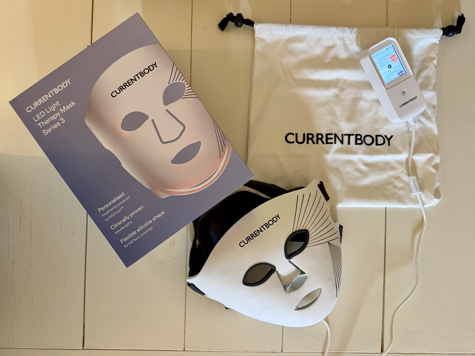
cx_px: 238
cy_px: 178
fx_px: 329
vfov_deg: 56.8
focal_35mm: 24
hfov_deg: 71.6
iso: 400
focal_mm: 6.76
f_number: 1.78
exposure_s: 1/60
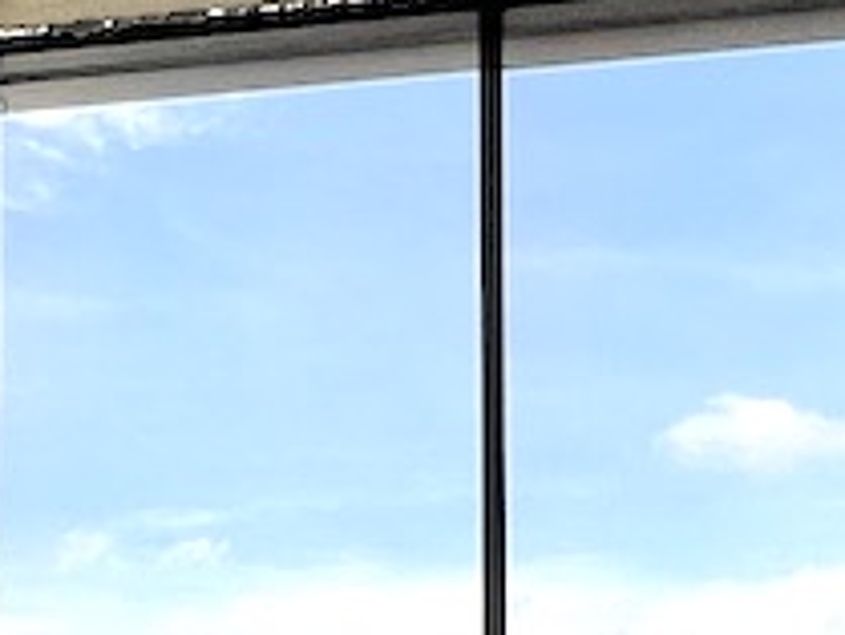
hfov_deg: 21.1
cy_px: 849
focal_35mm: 87
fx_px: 2125
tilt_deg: -0.3
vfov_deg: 16.0
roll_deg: -1.1
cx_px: -129
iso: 32
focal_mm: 1.57
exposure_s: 1/431
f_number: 1.8
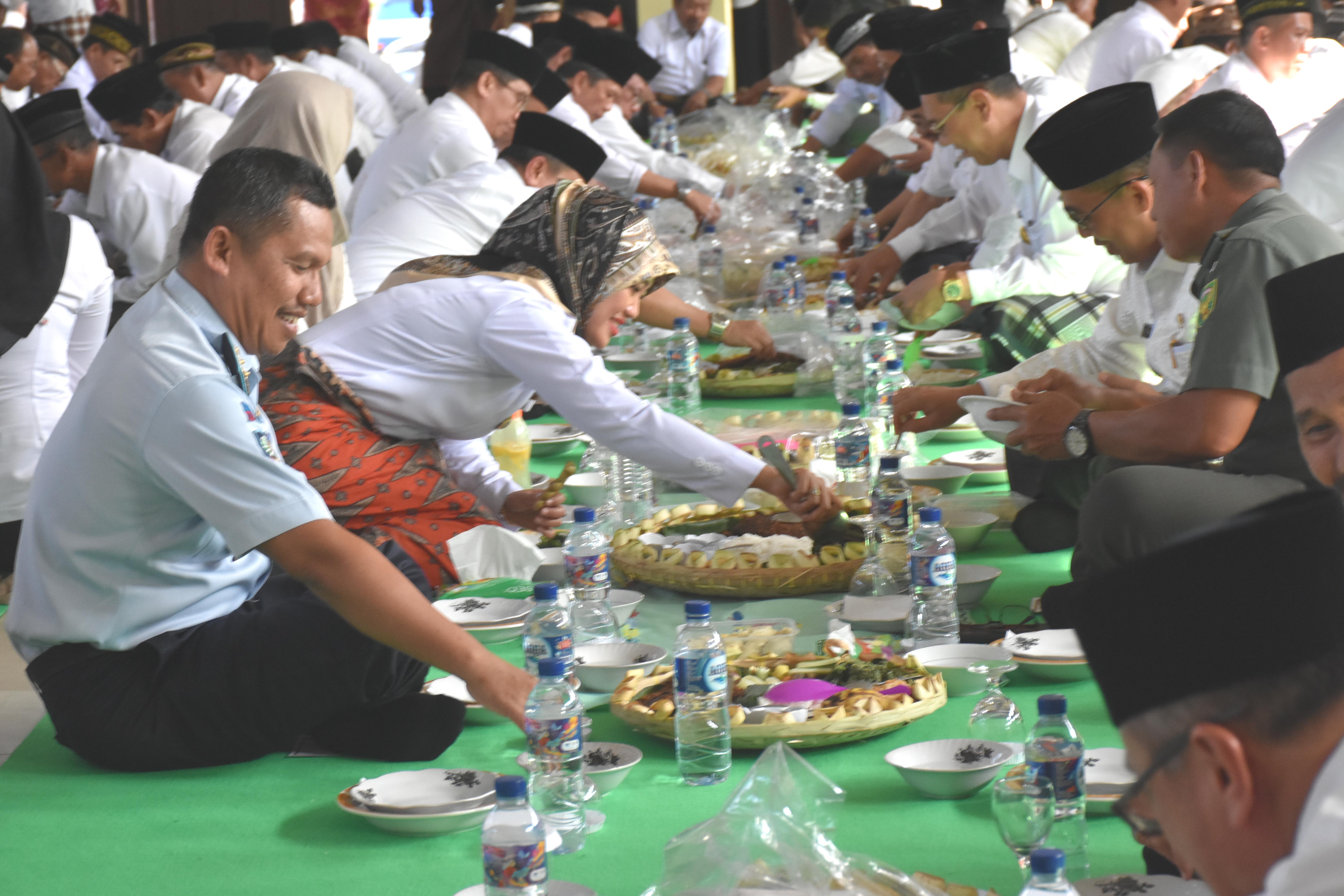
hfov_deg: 22.6
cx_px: 672
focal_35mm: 90
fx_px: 3360
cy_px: 448
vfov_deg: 15.2
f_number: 7.1
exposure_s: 1/200
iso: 1600
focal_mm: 60
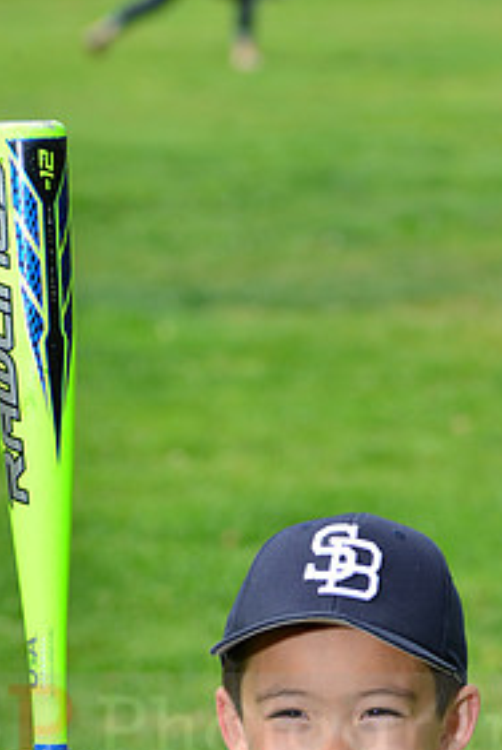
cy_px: 710
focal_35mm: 299
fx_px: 6238
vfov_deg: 6.9
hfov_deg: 4.6
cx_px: 290
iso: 160
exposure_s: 1/200
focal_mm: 145
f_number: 10
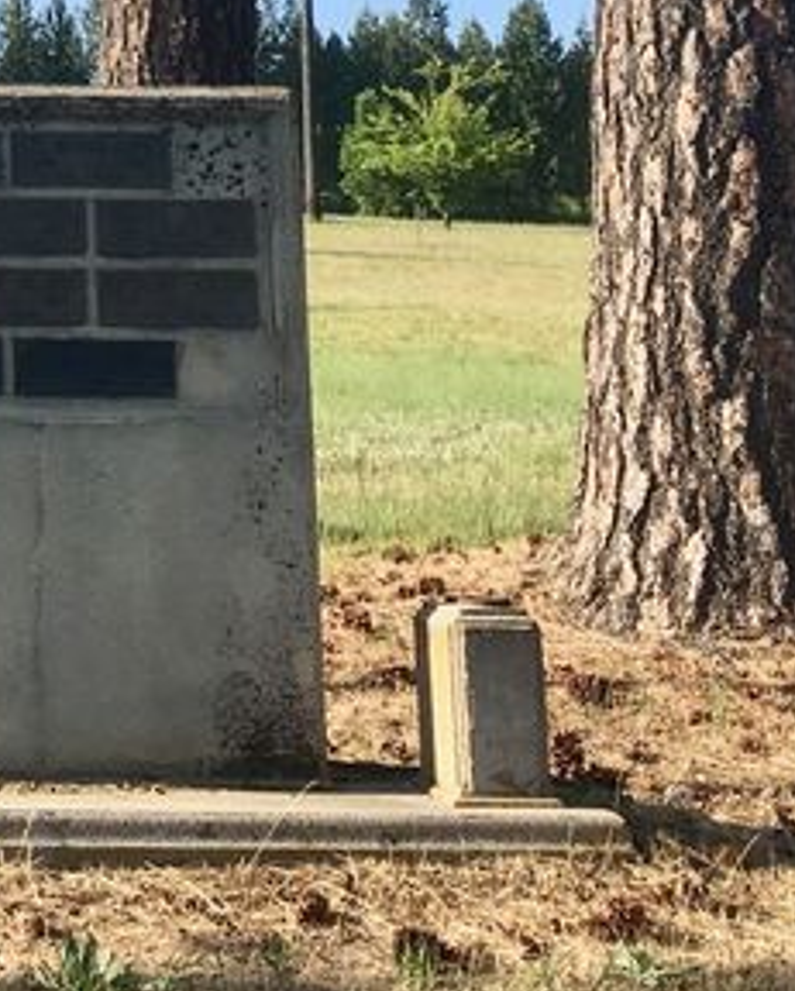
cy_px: -647
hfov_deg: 15.1
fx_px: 2907
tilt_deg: +21.3
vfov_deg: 16.9
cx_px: -124
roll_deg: +1.1
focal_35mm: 99
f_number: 2.2
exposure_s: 1/1068
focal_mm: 4.15
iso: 25
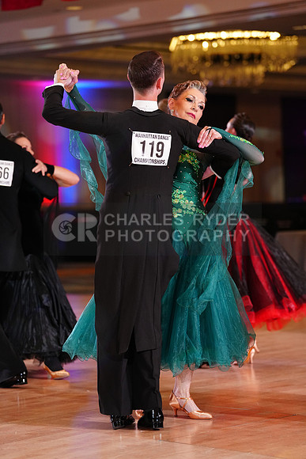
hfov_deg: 12.3
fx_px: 1414
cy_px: 230
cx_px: 153
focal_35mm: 111
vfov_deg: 18.4
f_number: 2.8
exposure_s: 1/640
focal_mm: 111
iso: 2500
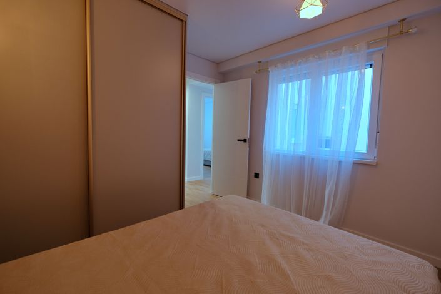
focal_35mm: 15
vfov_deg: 77.3
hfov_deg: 100.4
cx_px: 220
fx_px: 184
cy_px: 147
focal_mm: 10
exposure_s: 1/15
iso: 320
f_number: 4
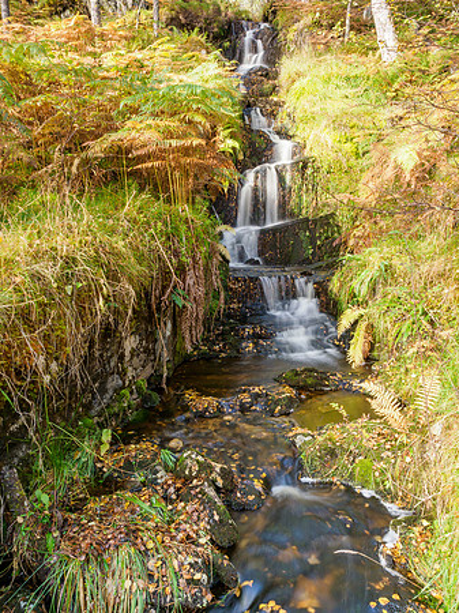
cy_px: 306
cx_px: 230
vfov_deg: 71.6
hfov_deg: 56.8
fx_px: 425
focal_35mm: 24
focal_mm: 12
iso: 200
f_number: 7.1
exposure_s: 1.6
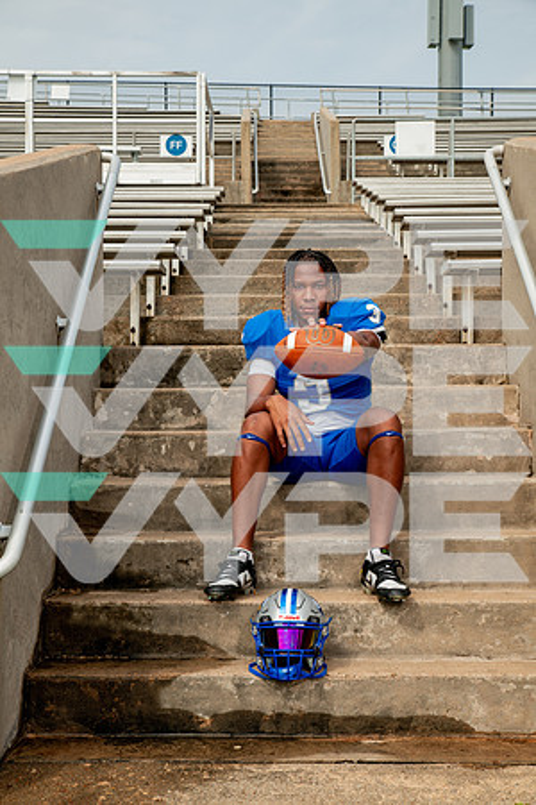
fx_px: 1161
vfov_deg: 38.2
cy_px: 402
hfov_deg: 26.0
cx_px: 268
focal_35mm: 52
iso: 125
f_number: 7.1
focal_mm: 52
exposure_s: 1/320
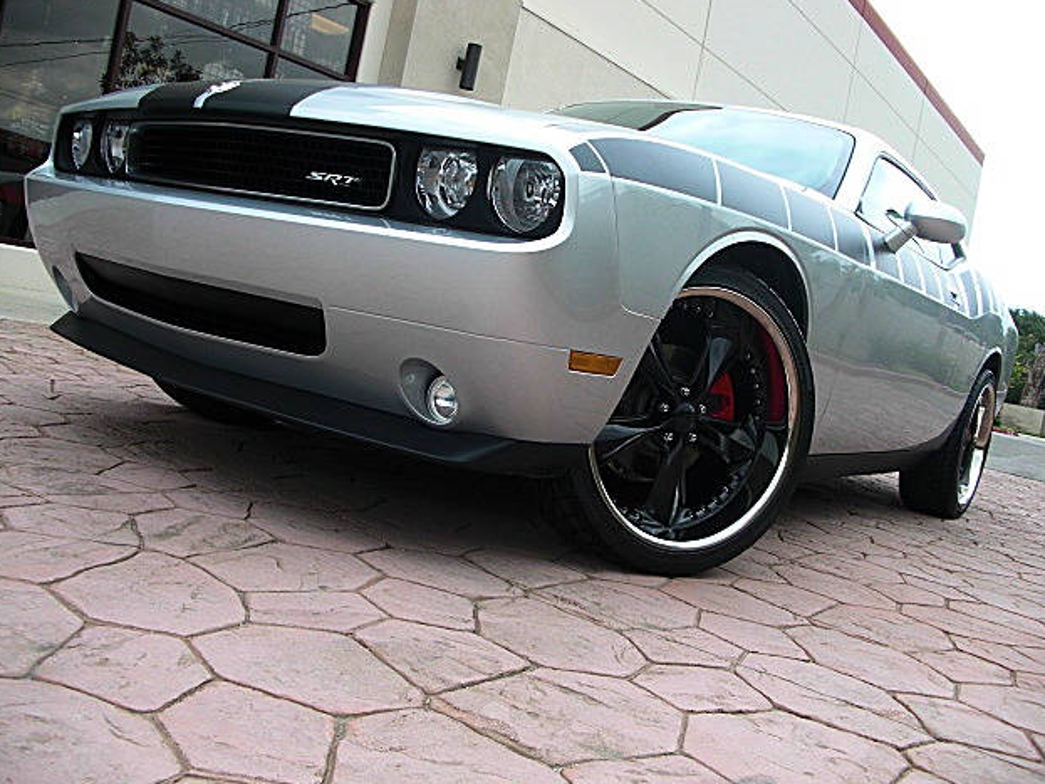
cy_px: 398
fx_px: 1117
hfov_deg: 50.1
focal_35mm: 37
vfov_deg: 38.7
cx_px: 525
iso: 50
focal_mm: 6.3
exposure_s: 1/250
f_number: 2.8
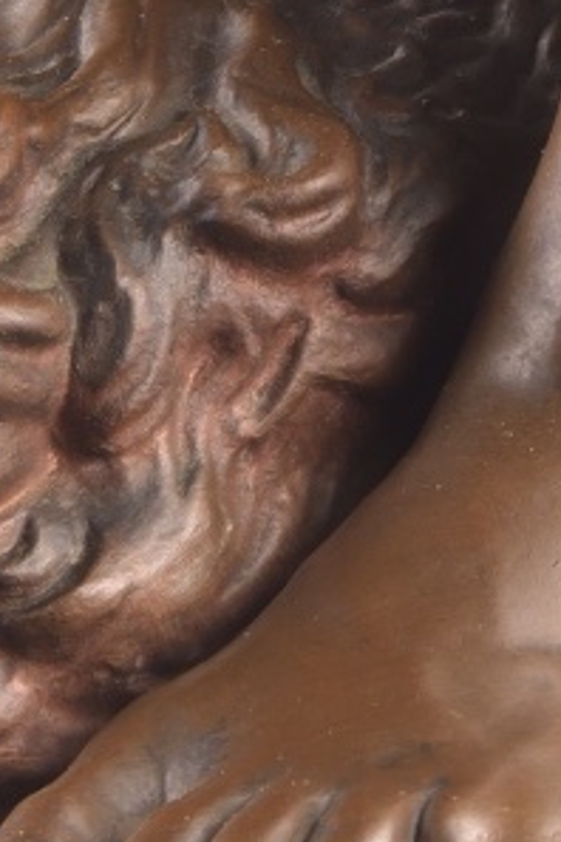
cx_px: 458
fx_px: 9256
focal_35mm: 396
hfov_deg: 3.5
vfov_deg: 5.2
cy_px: -6
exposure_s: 1/125
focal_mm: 98
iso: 400
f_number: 20
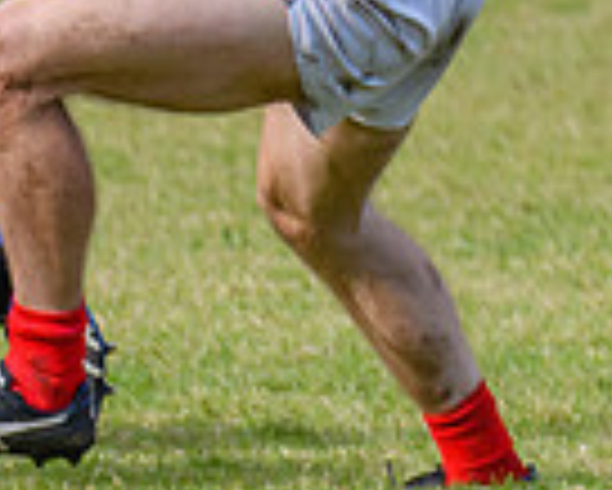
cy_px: 155
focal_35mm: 1872
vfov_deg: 0.8
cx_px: -722
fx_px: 33932
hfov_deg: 1.0
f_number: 5.6
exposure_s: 1/2000
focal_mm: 300
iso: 900
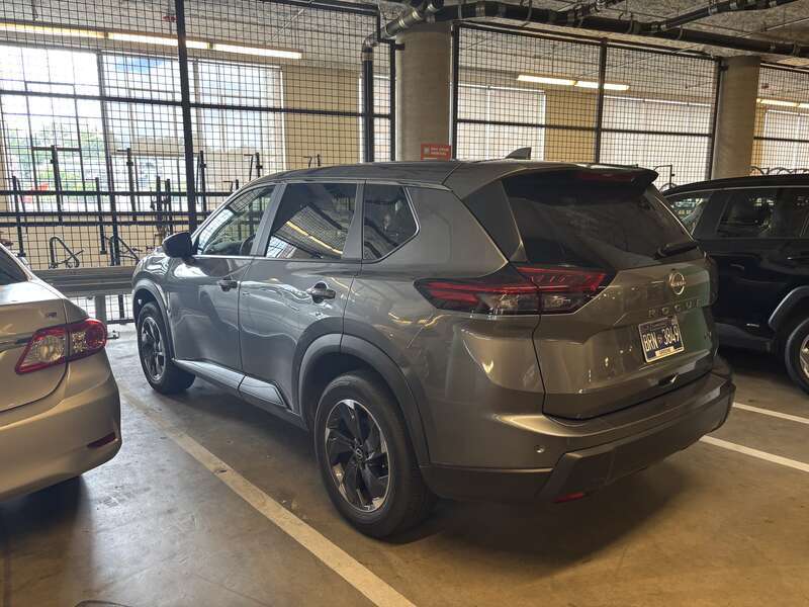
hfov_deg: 67.3
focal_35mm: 26
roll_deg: +0.4
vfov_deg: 53.1
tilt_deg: -9.8
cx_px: 404
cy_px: 304
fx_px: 608
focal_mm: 5.96
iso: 100
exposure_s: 1/60
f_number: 1.6
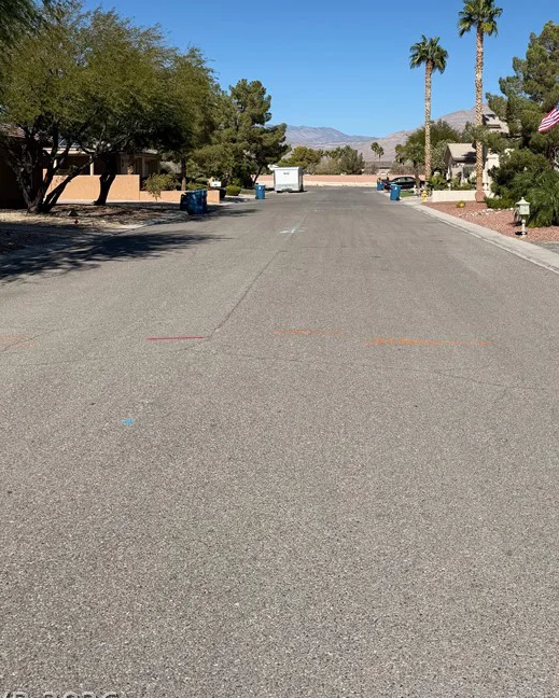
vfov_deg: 47.3
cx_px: 377
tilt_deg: -1.3
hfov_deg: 39.6
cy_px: 177
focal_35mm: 37
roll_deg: +0.2
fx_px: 765
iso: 80
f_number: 1.78
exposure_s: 1/6173
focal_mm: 6.76
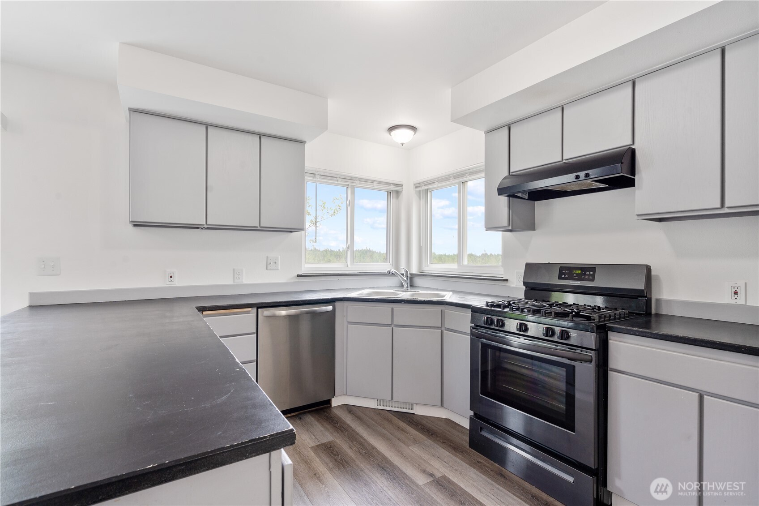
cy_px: 253
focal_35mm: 16
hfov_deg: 96.7
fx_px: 337
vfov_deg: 73.7
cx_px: 380
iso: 250
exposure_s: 1/6
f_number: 9
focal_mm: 16
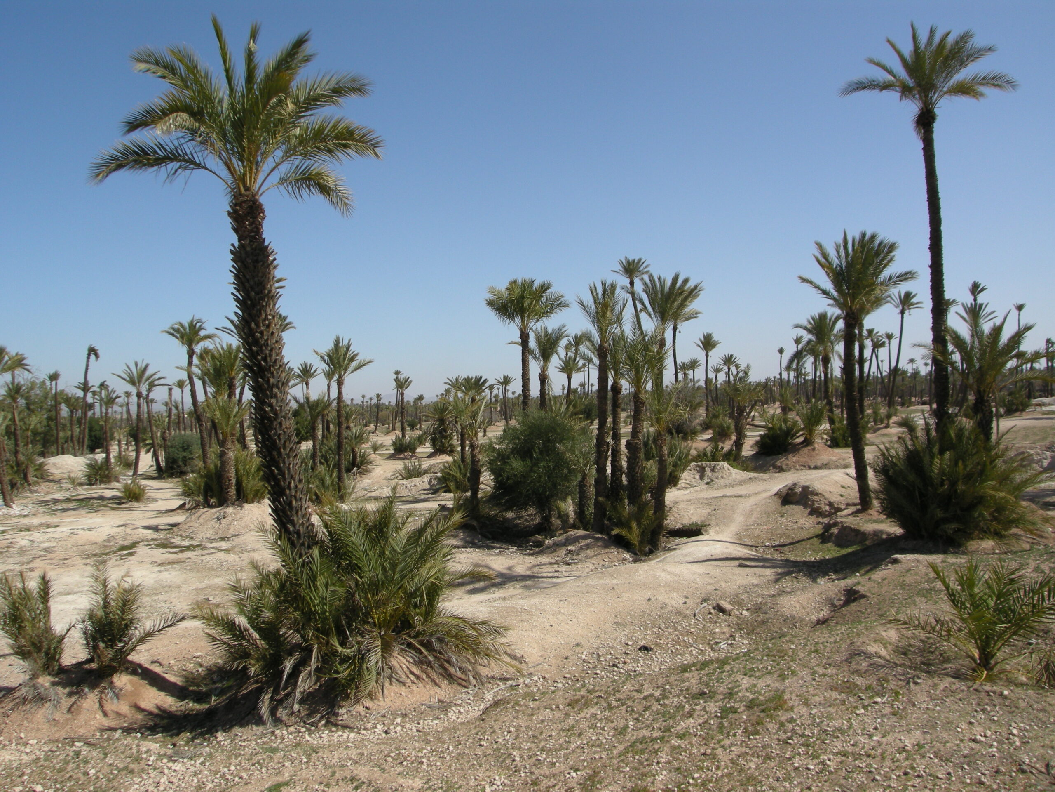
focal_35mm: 36
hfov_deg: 51.4
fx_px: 1097
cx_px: 528
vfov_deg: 39.7
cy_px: 396
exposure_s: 1/260
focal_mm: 7.5
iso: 64
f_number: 6.1
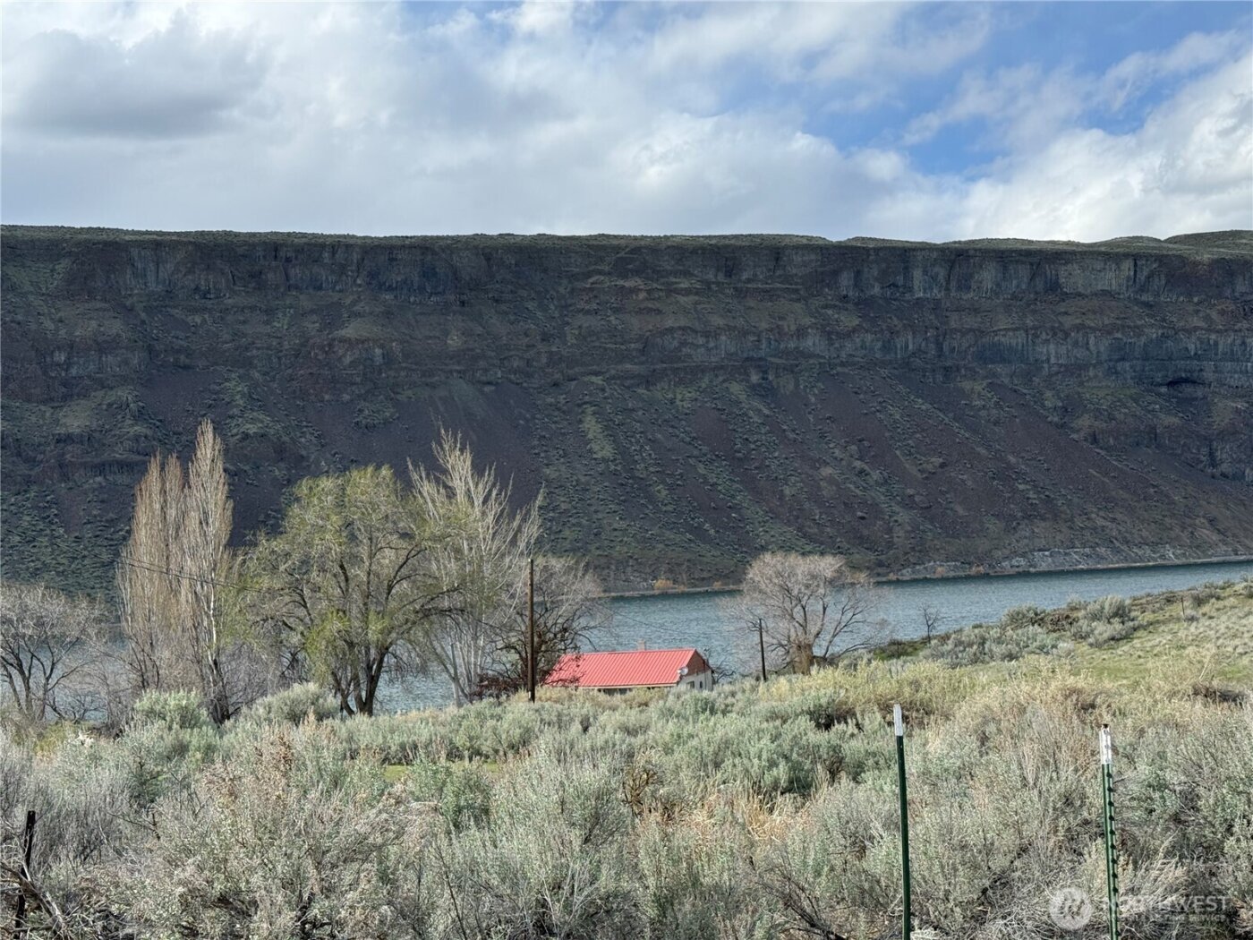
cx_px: 626
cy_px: 470
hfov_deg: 39.7
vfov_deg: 30.3
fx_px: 1737
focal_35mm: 48
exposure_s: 1/3378
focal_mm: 6.76
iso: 80
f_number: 1.78
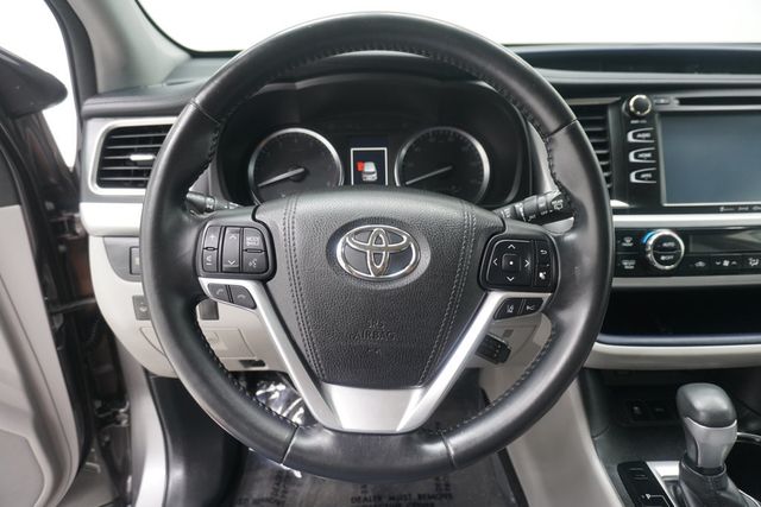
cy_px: 254
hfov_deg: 73.7
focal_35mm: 24
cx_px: 380
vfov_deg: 53.2
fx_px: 507
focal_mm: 16
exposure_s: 1/60
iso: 640
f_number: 3.5
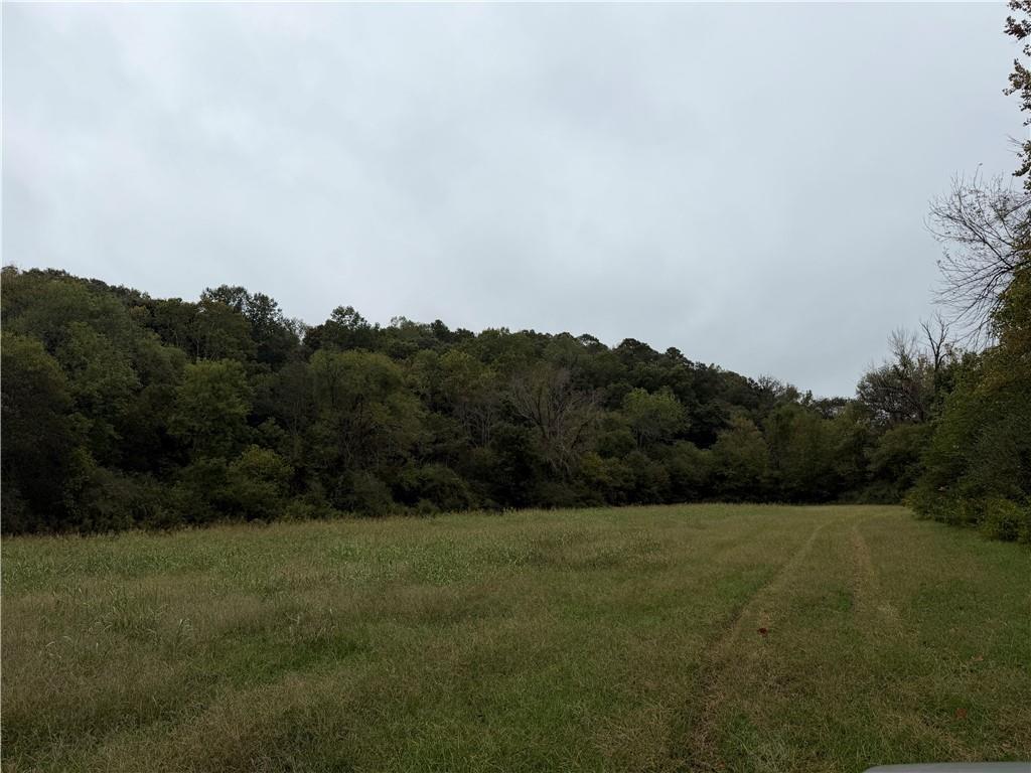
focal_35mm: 24
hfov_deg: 71.6
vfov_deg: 56.8
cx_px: 516
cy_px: 386
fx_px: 715
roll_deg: +1.9
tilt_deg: +9.2
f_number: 1.78
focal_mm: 6.76
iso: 80
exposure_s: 1/1901
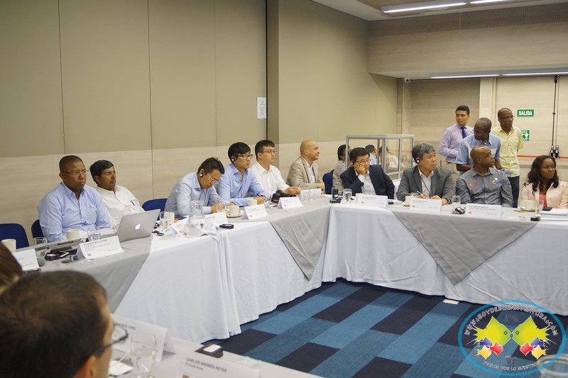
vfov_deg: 36.9
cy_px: 189
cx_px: 284
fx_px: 568
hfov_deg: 53.1
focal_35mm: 36
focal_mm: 24
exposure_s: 1/30
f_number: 4
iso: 1600
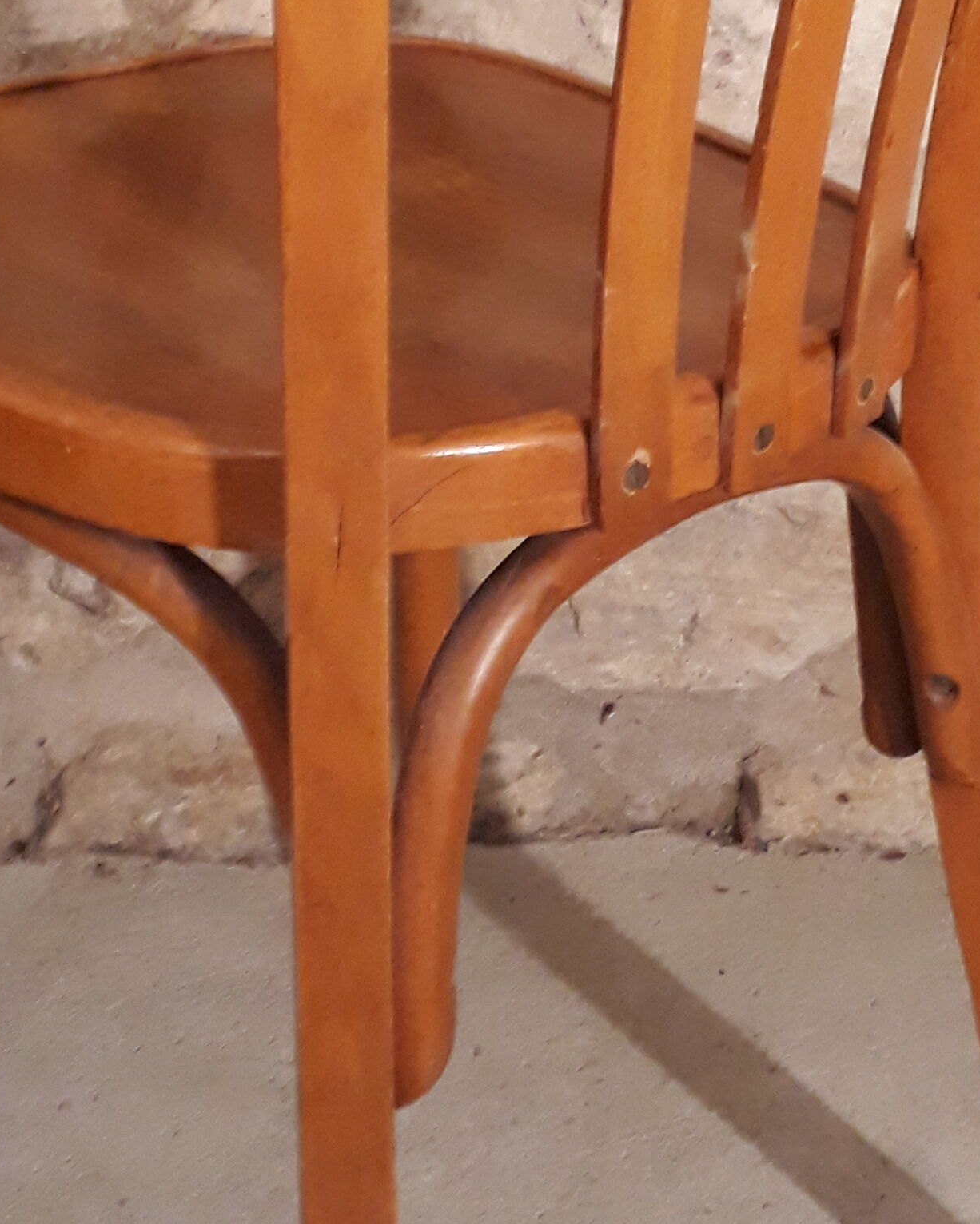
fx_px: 2574
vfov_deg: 26.6
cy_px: 375
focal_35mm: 71
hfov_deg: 21.6
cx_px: 463
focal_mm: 3.6
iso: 320
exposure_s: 1/17
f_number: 1.9
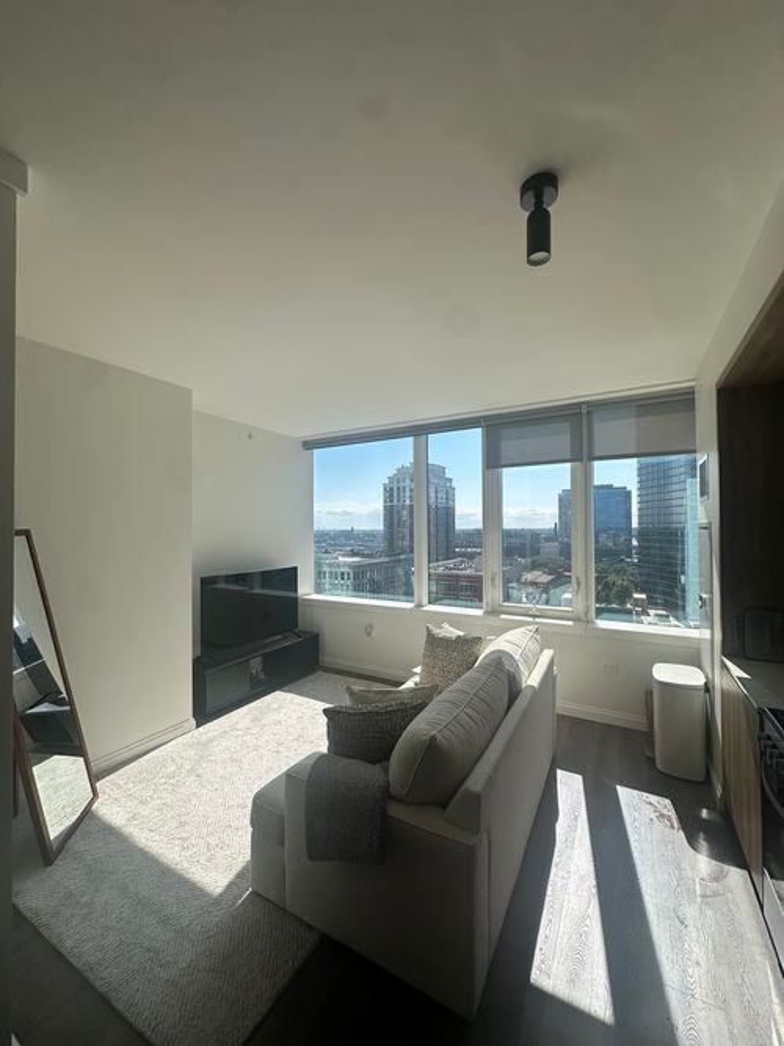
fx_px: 423
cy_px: 523
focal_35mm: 14
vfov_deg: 102.1
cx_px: 392
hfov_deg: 85.7
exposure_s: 1/1208
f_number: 2.2
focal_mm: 2.22
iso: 40
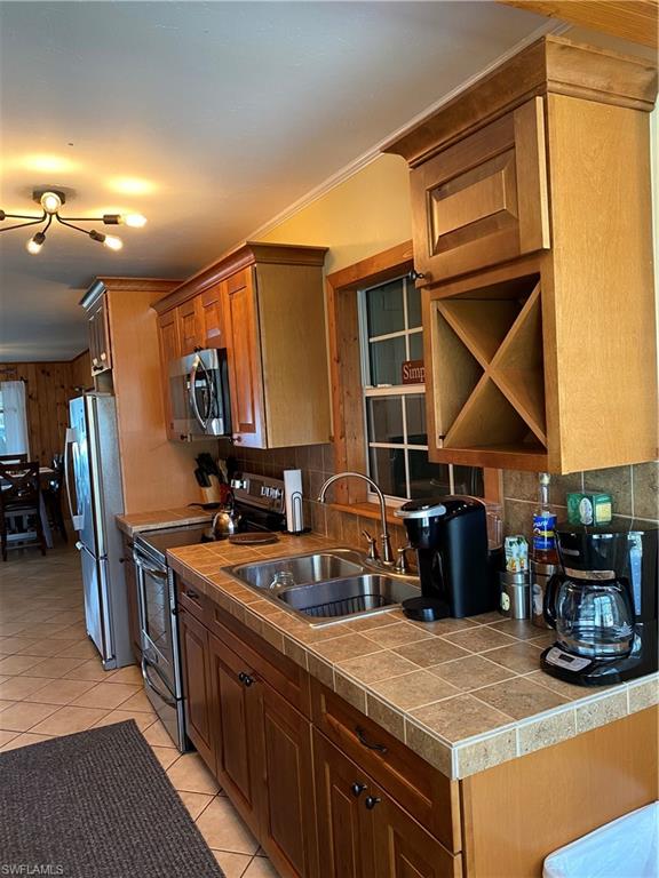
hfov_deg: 53.1
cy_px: 439
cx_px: 330
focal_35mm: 26
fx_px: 660
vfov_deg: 67.3
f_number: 1.8
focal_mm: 4.25
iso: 160
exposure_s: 1/60
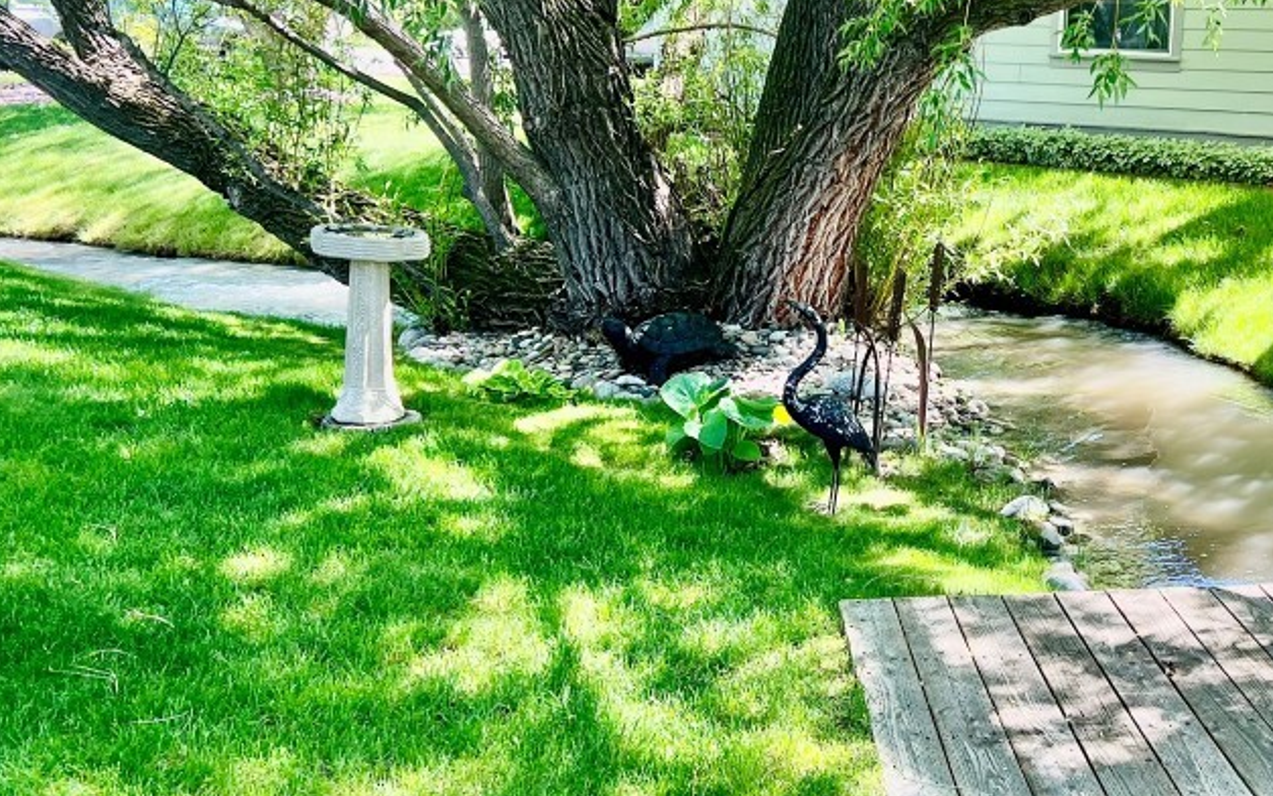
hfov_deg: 42.9
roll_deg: -0.5
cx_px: 962
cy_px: 311
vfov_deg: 28.5
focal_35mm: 45
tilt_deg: -8.9
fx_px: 1561
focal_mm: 5.7
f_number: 1.5
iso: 40
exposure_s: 1/216
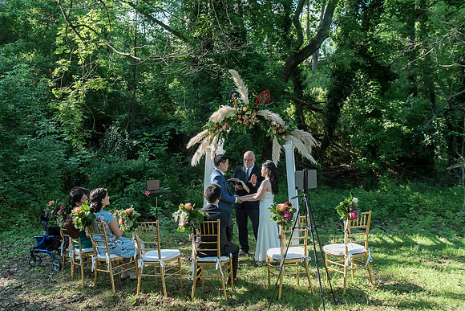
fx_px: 438
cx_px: 241
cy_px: 146
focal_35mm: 34
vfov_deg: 39.0
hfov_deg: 55.9
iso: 1000
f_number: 4
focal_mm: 32
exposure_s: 1/800
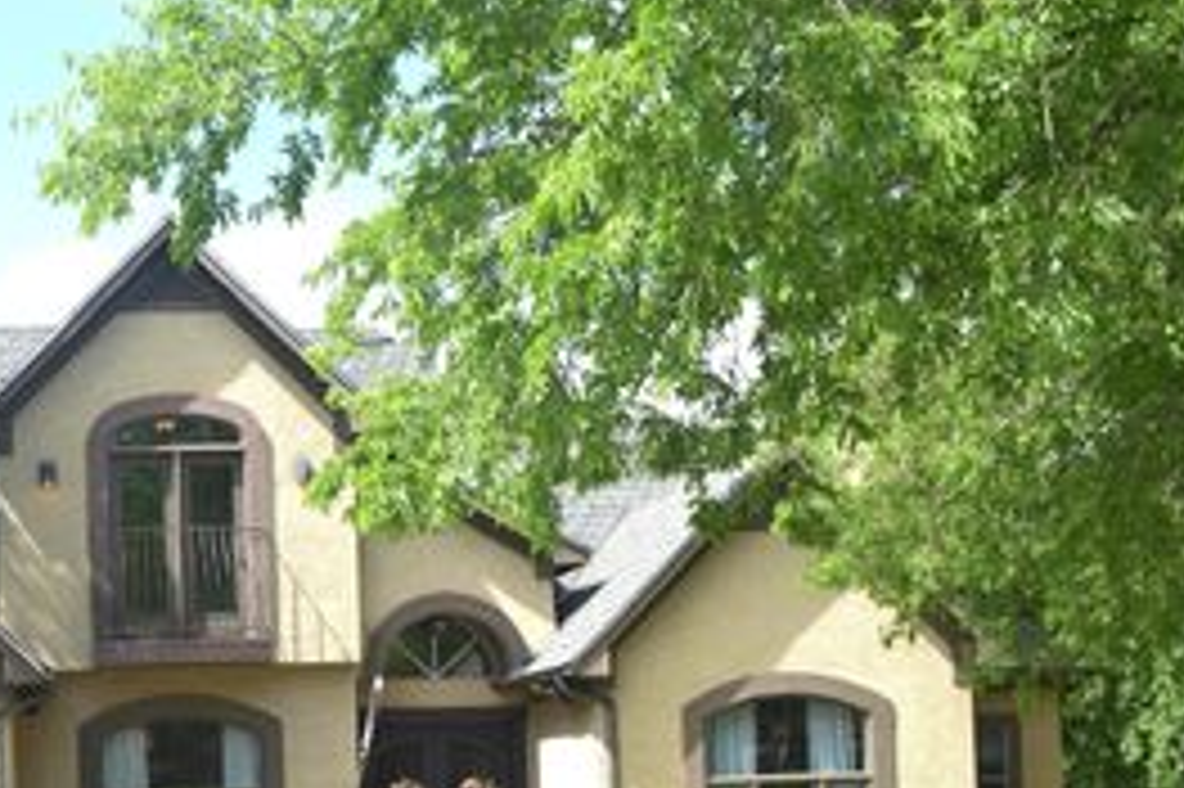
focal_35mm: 57
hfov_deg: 33.3
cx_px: 126
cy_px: 727
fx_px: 1873
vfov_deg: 23.1
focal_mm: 20
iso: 100
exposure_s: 1/200
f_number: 7.1
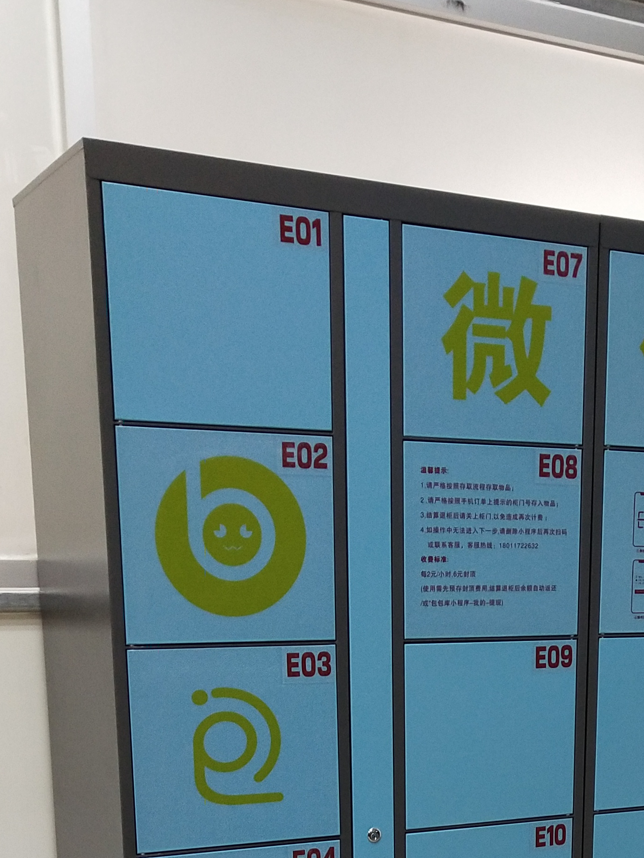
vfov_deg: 27.3
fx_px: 1637
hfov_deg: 21.9
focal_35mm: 66
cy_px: 904
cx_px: 547
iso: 352
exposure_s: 1/33.3
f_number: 1.8
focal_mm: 3.95
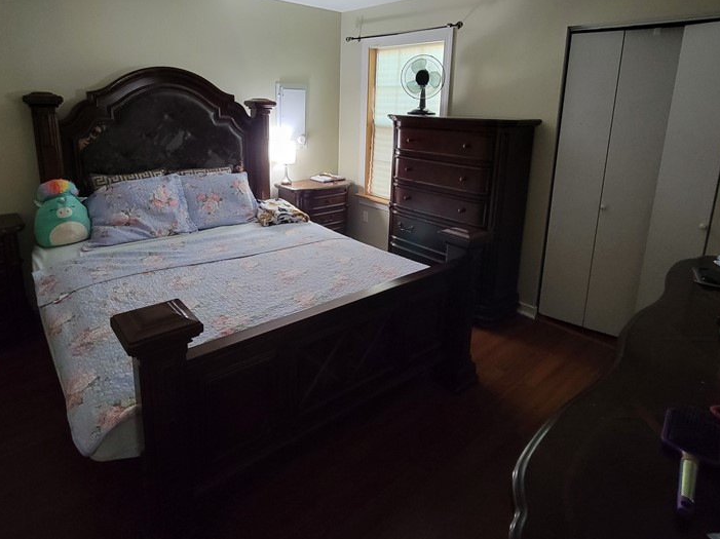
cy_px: 193
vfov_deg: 67.3
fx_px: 395
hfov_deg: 84.7
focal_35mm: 19
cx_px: 351
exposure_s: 1/30
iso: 640
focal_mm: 2.2
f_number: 2.2
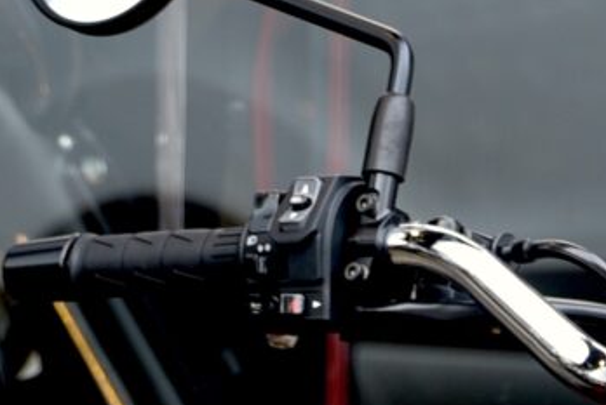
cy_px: 1444
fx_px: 7433
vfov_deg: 3.0
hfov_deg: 4.6
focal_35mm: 441
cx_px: -197
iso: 200
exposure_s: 1/60
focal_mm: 60
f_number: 3.5
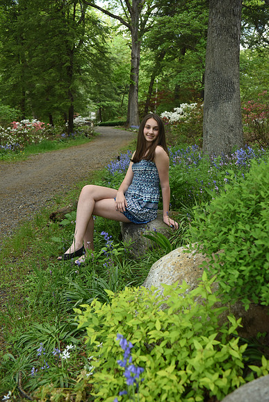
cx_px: 134
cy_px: 201
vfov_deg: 44.5
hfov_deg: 30.5
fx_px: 493
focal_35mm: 44
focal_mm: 44
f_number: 6.3
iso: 640
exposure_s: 1/160
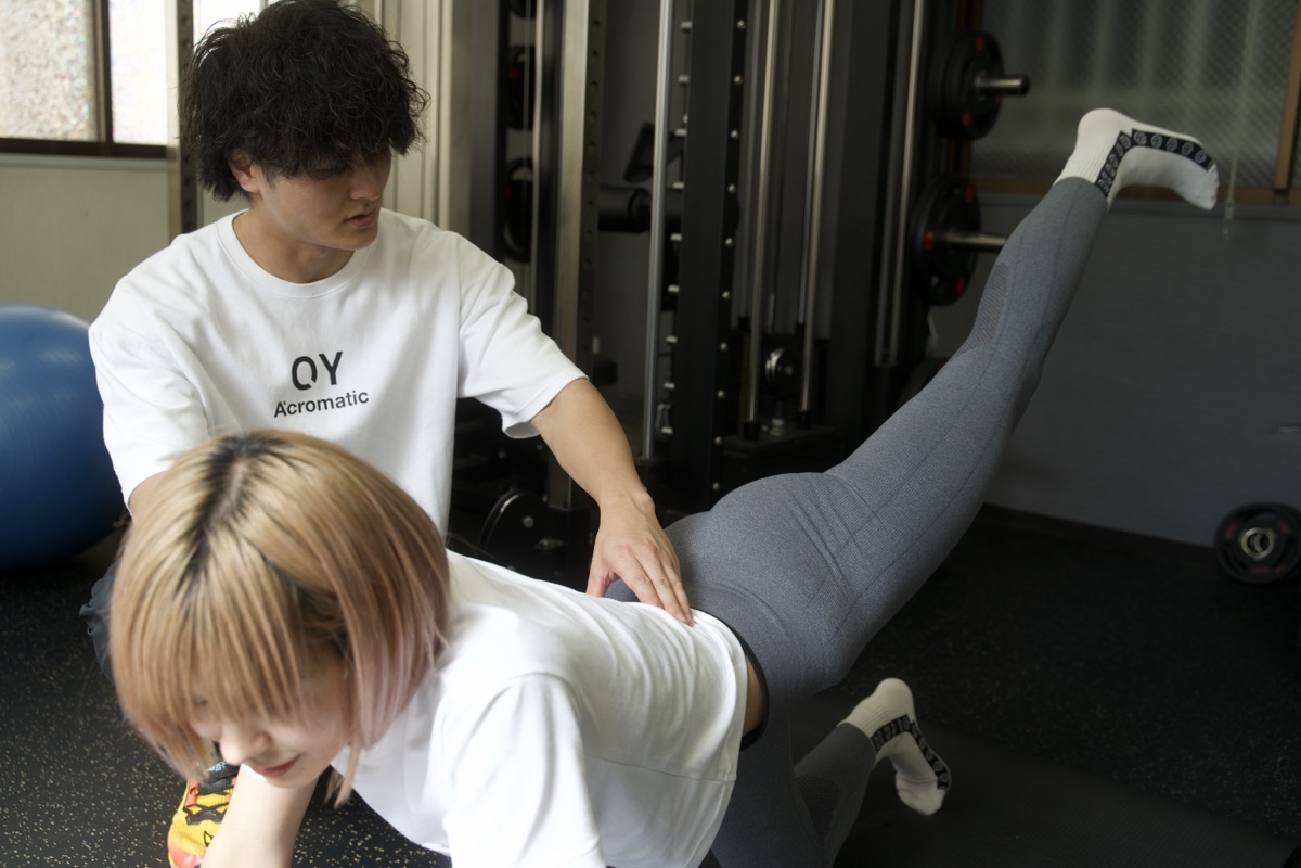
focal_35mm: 37
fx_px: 1337
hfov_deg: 51.9
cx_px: 650
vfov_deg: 35.9
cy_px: 434
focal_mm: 37
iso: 250
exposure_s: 1/60
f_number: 4
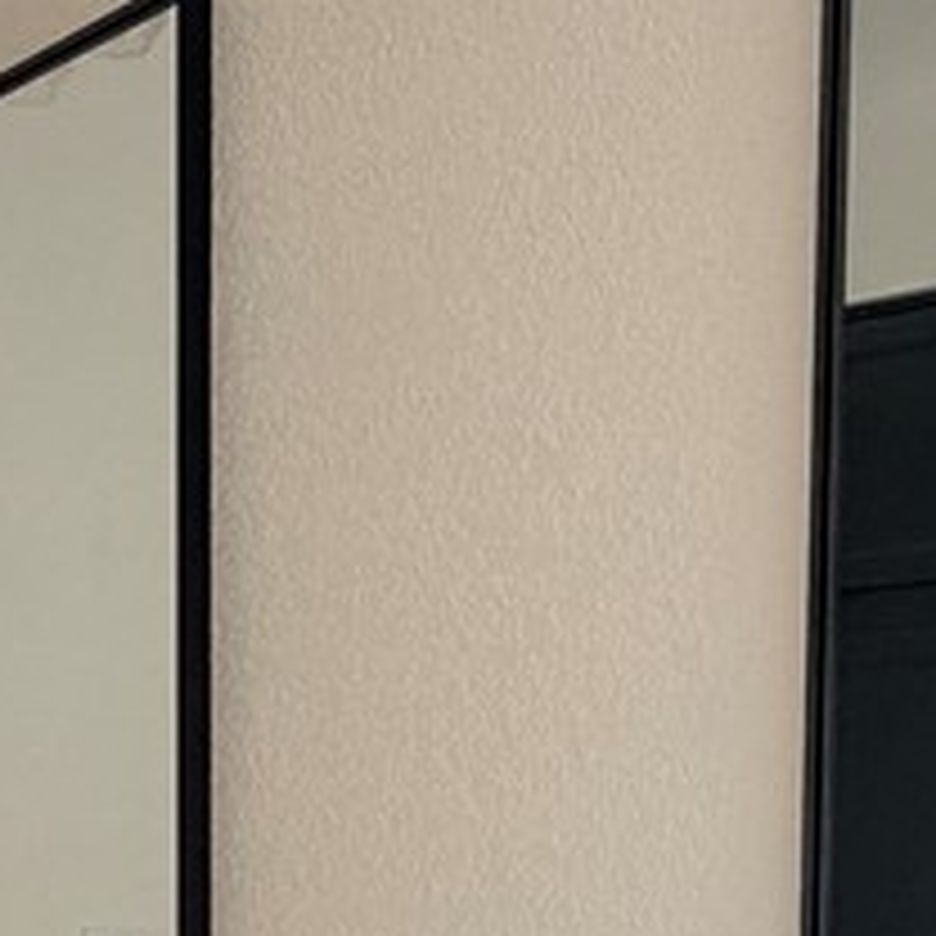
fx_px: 1866
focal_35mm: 61
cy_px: 963
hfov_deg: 27.8
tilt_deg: -3.8
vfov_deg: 26.5
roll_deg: -0.7
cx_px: 698
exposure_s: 1/99
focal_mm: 2.22
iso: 320
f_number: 2.2
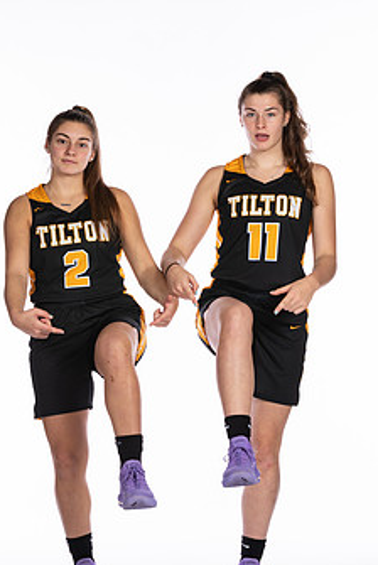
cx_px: 191
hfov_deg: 8.3
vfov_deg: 12.4
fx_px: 2593
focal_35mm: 165
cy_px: 309
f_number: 5.6
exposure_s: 1/100
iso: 100
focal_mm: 82
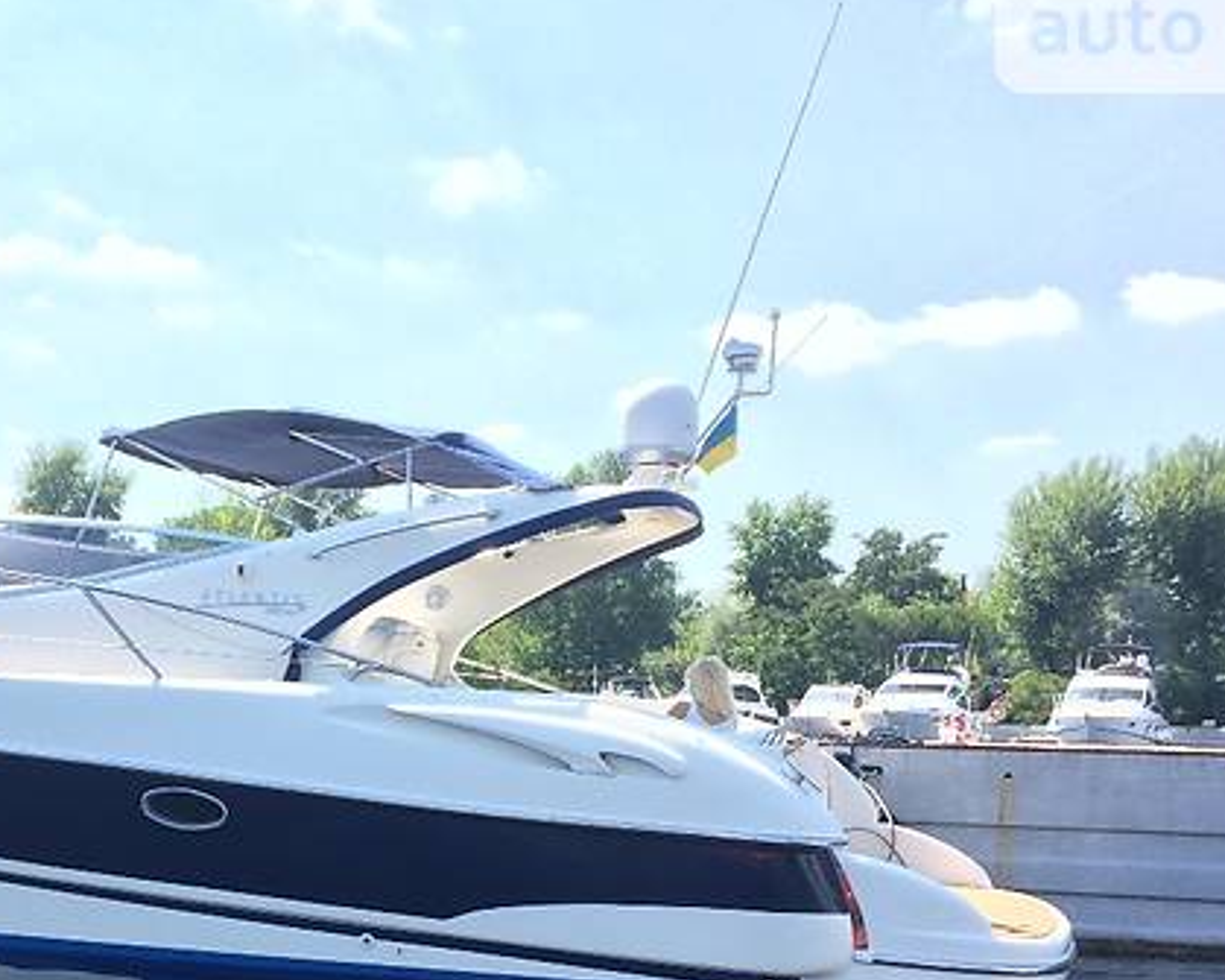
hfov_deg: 34.0
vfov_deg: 27.4
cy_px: 810
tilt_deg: -3.5
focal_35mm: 54
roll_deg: -1.0
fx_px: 1957
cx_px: 289
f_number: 2.2
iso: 32
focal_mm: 4.2
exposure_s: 1/1053
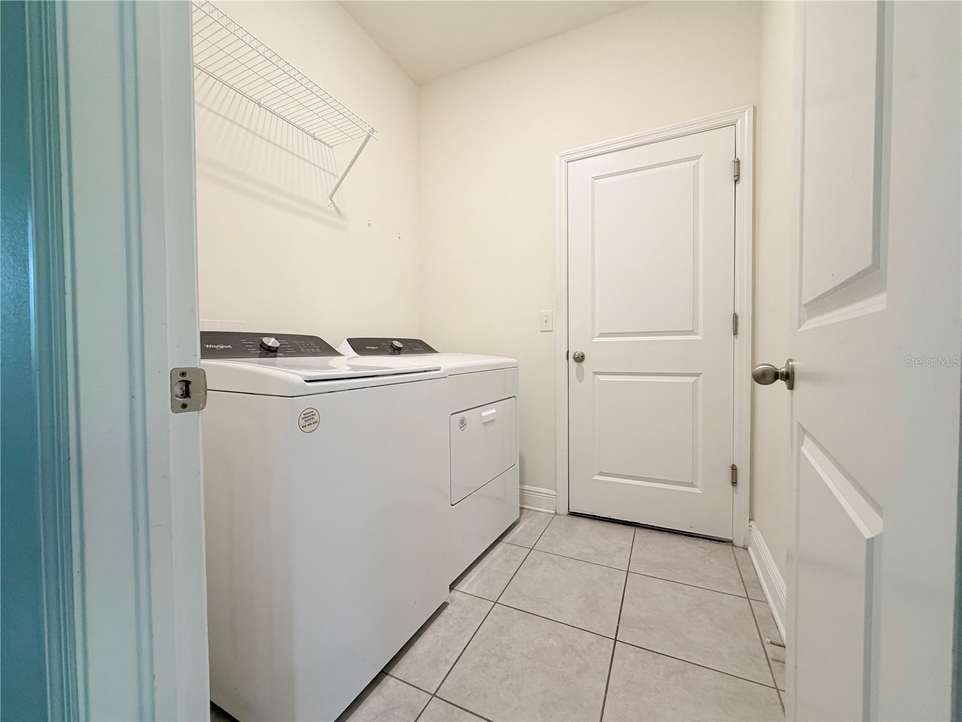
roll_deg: +0.4
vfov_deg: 85.7
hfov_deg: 102.1
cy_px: 361
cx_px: 481
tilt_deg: -1.4
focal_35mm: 14
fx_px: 389
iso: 160
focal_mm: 2.22
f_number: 2.2
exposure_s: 1/60
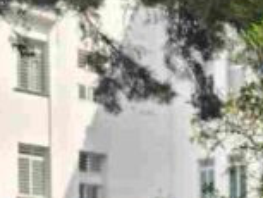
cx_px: 368
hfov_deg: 18.6
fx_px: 730
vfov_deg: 14.3
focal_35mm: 96
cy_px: 306
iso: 20
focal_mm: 5.4
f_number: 1.8
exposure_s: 1/383
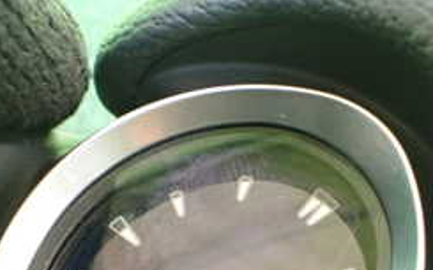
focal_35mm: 78
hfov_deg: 26.5
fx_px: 920
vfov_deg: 16.5
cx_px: 200
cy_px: 242
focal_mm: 5.4
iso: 800
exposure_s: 1/125
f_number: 2.3
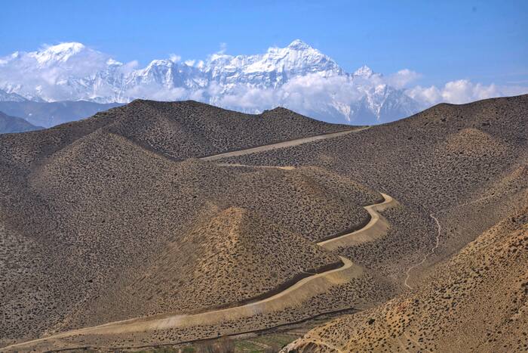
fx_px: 939
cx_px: 264
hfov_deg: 31.4
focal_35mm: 64
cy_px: 176
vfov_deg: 21.3
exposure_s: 1/1000
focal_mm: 64
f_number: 11
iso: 400
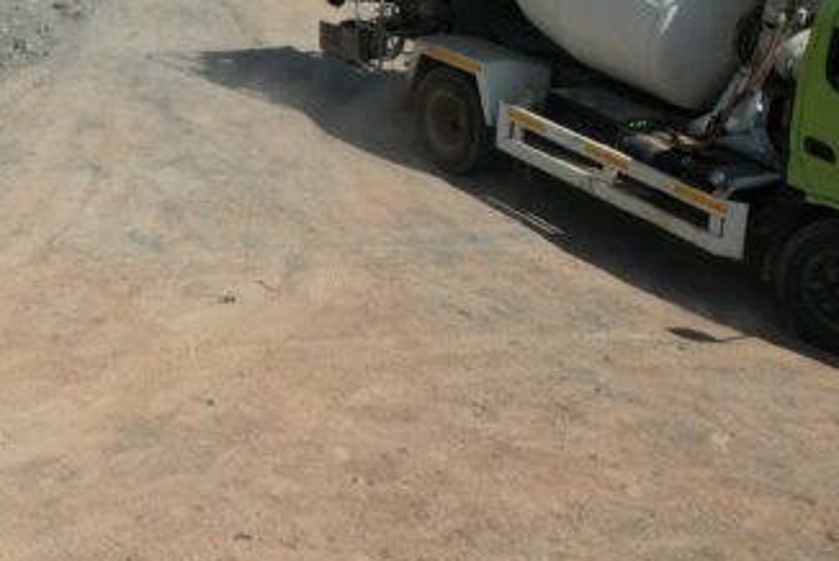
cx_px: -293
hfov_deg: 24.8
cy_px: 135
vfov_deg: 19.6
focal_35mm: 69
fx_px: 1609
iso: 110
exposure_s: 1/1000
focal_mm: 8.38
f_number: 2.8
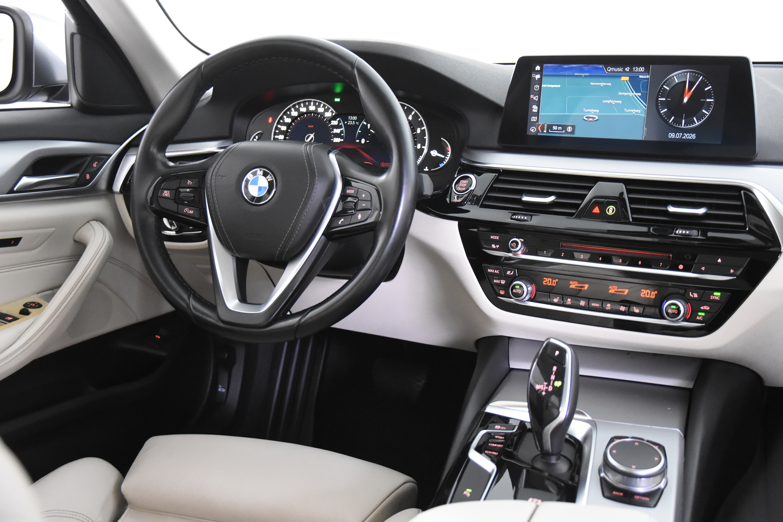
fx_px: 913
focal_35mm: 42
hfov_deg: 46.4
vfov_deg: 31.9
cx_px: 392
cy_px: 261
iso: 4500
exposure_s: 1/50
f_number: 3.2
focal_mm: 28
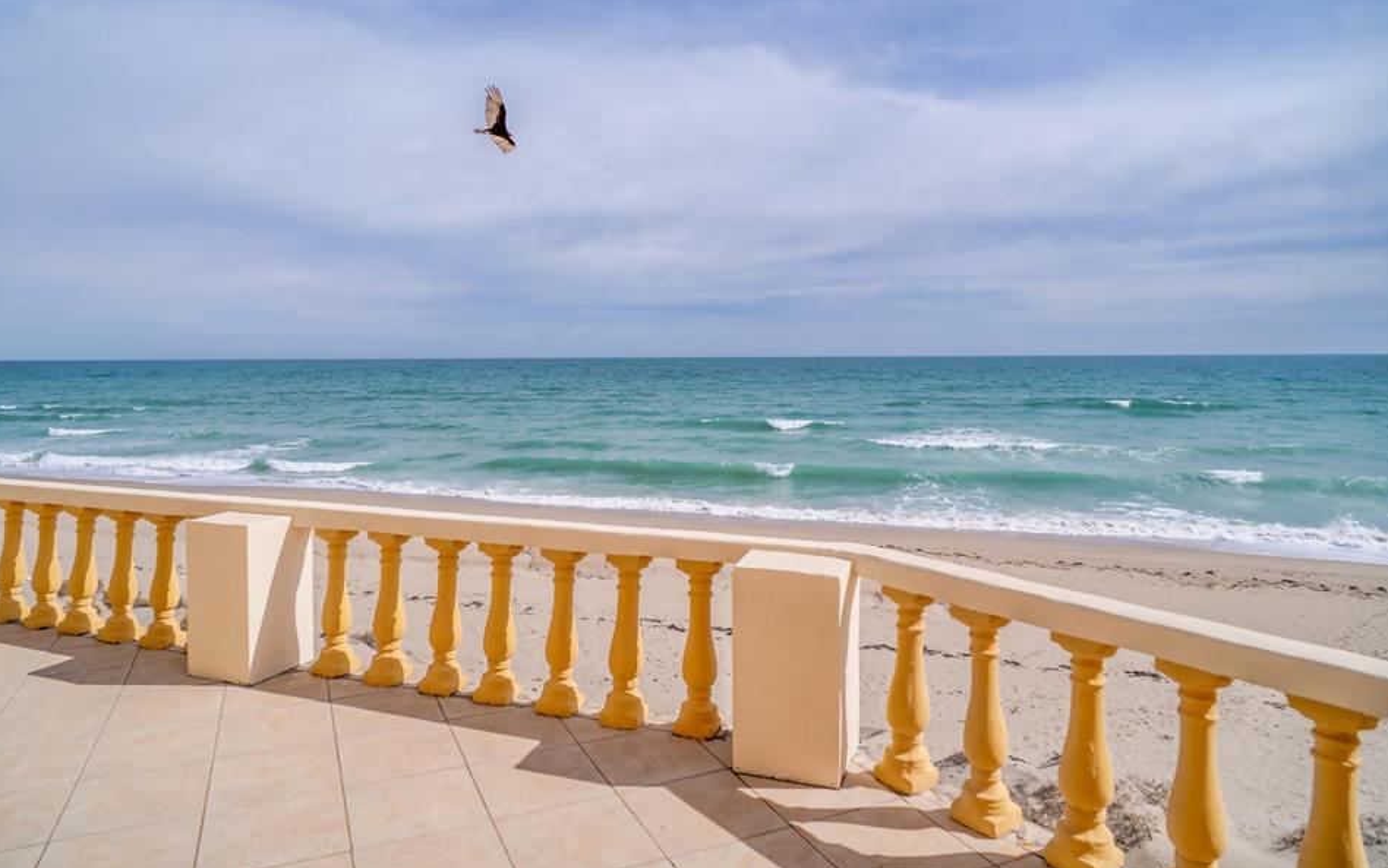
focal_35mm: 22
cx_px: 672
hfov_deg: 79.6
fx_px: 832
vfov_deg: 54.9
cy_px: 376
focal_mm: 20
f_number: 4
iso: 50
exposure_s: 1/1600
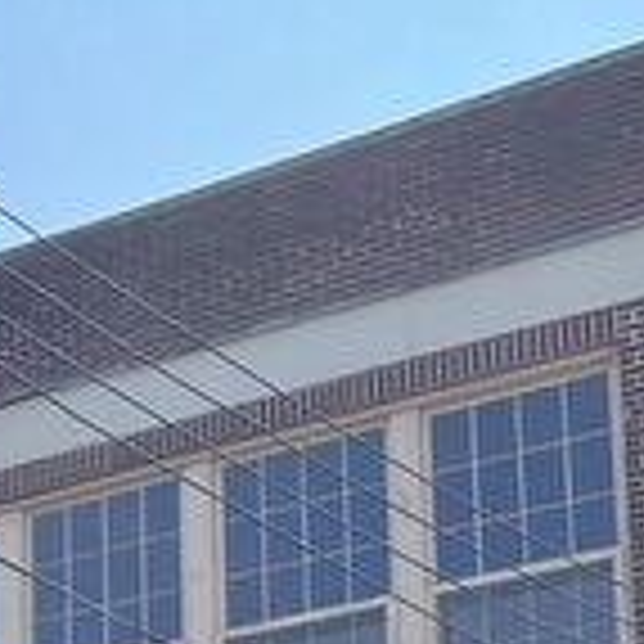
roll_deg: +0.2
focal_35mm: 129
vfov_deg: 12.6
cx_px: -428
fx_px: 2715
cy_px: 1045
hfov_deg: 12.6
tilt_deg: +10.4
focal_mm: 5.1
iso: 50
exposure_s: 1/3215
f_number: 1.6
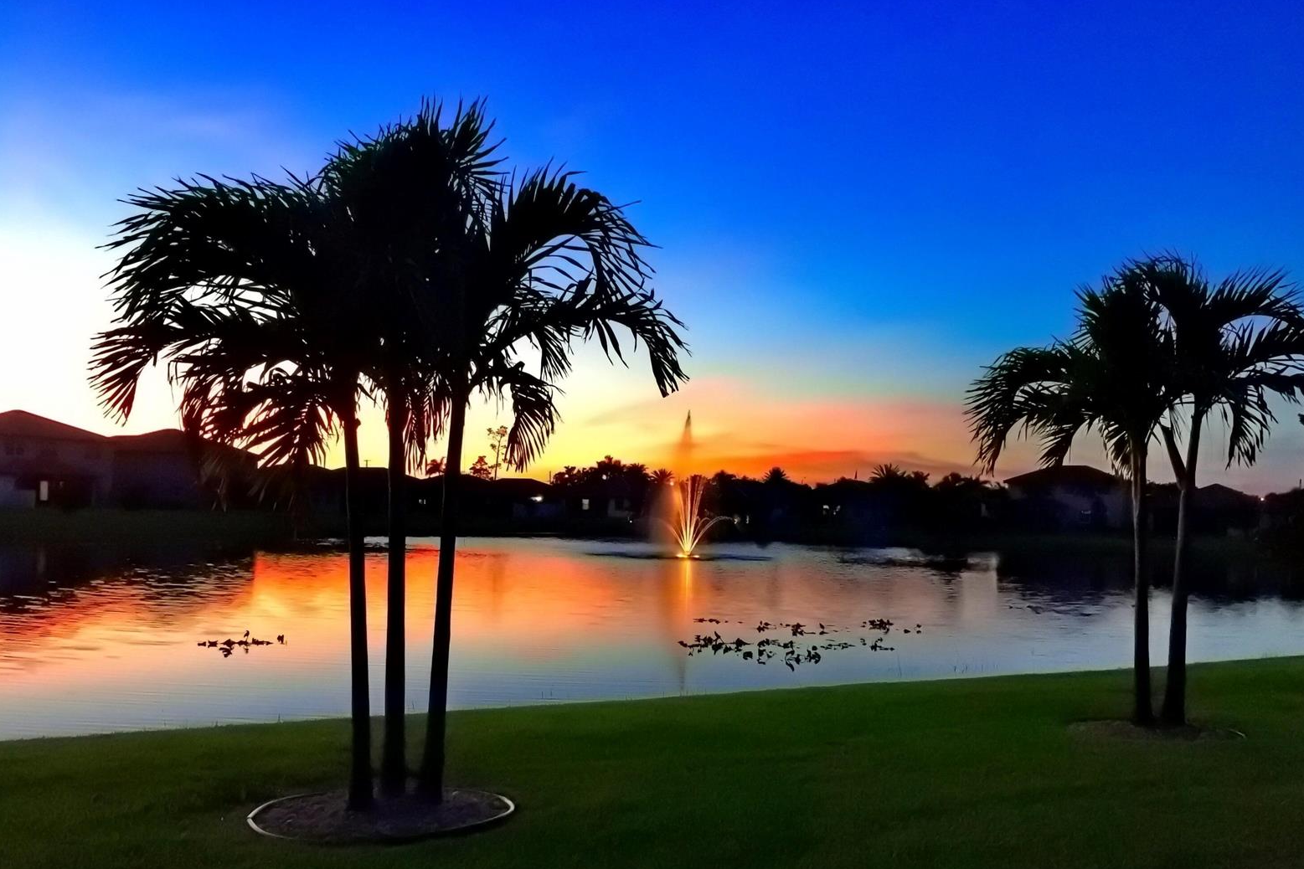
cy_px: 484
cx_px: 652
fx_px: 1123
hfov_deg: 60.3
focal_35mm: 31
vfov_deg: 42.3
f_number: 2.2
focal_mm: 4.15
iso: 250
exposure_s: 1/30
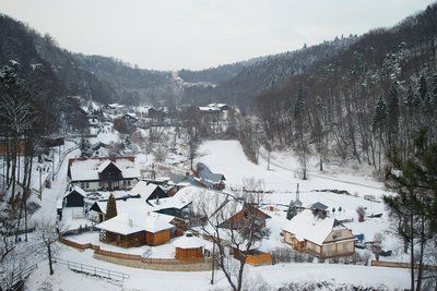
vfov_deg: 31.9
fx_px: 510
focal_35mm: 42
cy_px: 146
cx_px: 218
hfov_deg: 46.4
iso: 100
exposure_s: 1/50
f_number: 5
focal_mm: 28
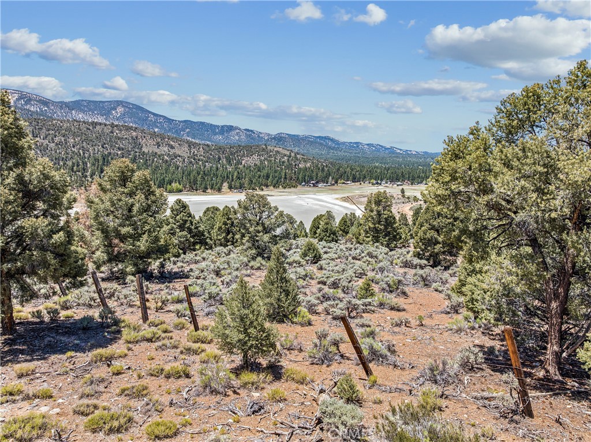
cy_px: 221
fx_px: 409
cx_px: 296
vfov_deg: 56.7
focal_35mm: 24
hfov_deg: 71.6
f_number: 2.8
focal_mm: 12.3
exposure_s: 1/40
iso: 100
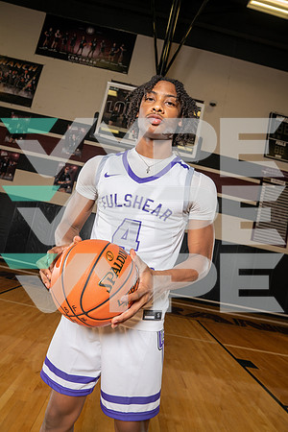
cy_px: 216
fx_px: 288
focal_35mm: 24
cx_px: 144
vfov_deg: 73.7
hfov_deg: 53.1
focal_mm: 24
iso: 320
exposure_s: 1/250
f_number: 5.6
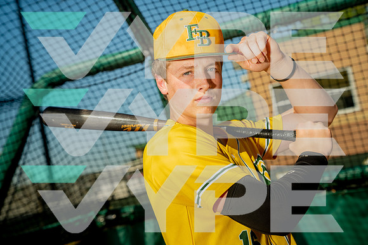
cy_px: 122
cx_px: 184
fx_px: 593
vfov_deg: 23.4
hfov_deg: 34.5
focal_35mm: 58
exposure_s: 1/250
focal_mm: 58
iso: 100
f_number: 4.5
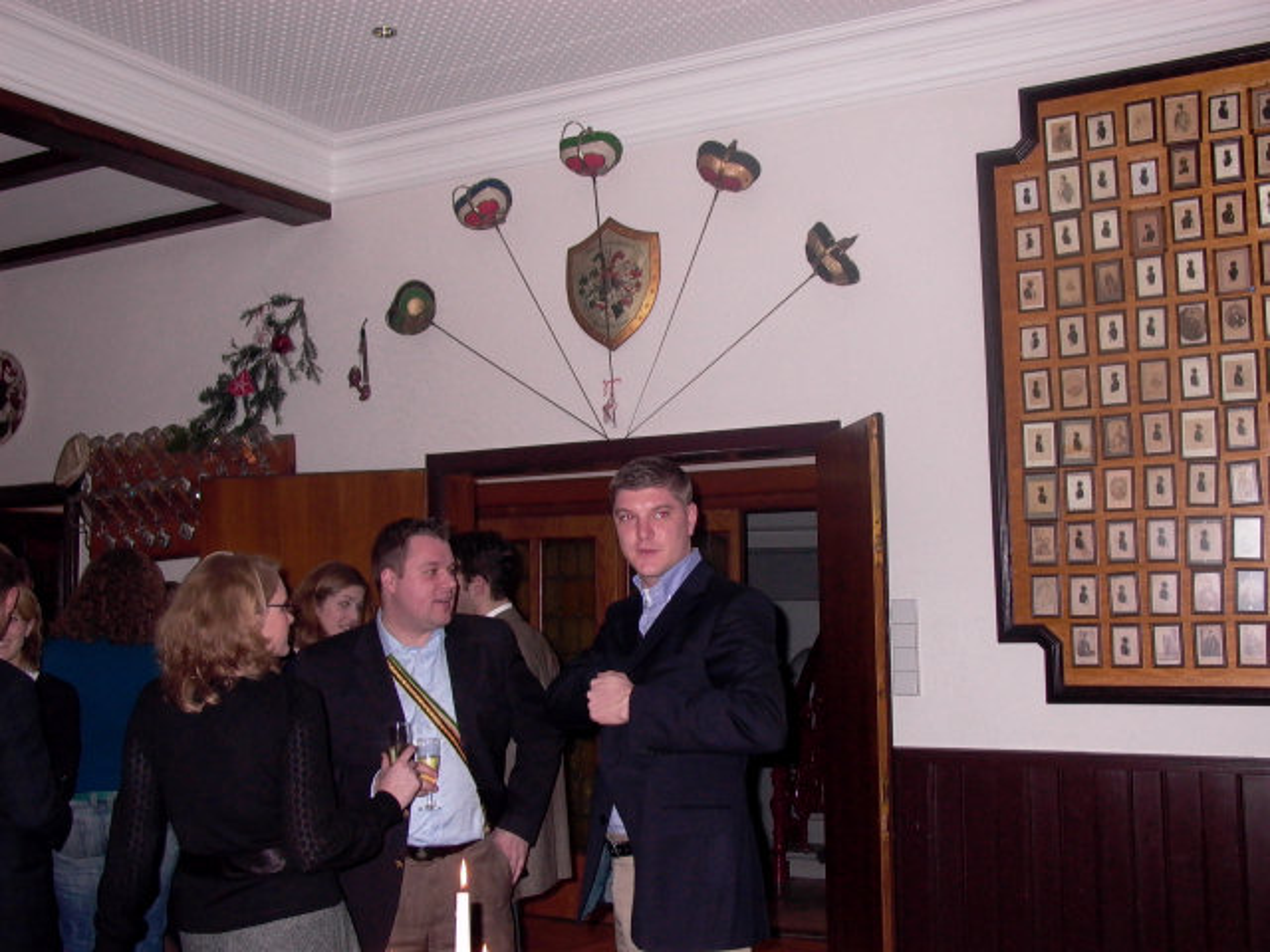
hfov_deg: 49.0
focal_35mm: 38
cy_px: 476
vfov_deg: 37.7
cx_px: 635
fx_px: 1394
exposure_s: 1/64.2
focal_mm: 8.19
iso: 100
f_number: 2.13
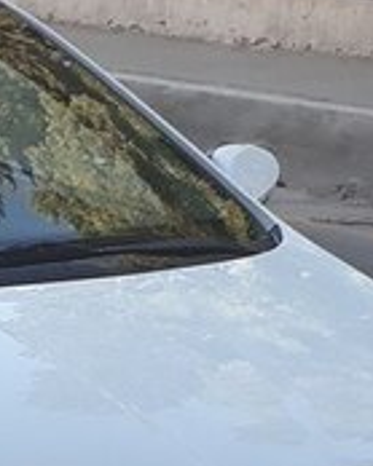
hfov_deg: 14.3
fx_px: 1381
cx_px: -196
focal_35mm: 100
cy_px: 508
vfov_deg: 18.5
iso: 40
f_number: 1.9
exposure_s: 1/156
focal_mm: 3.6
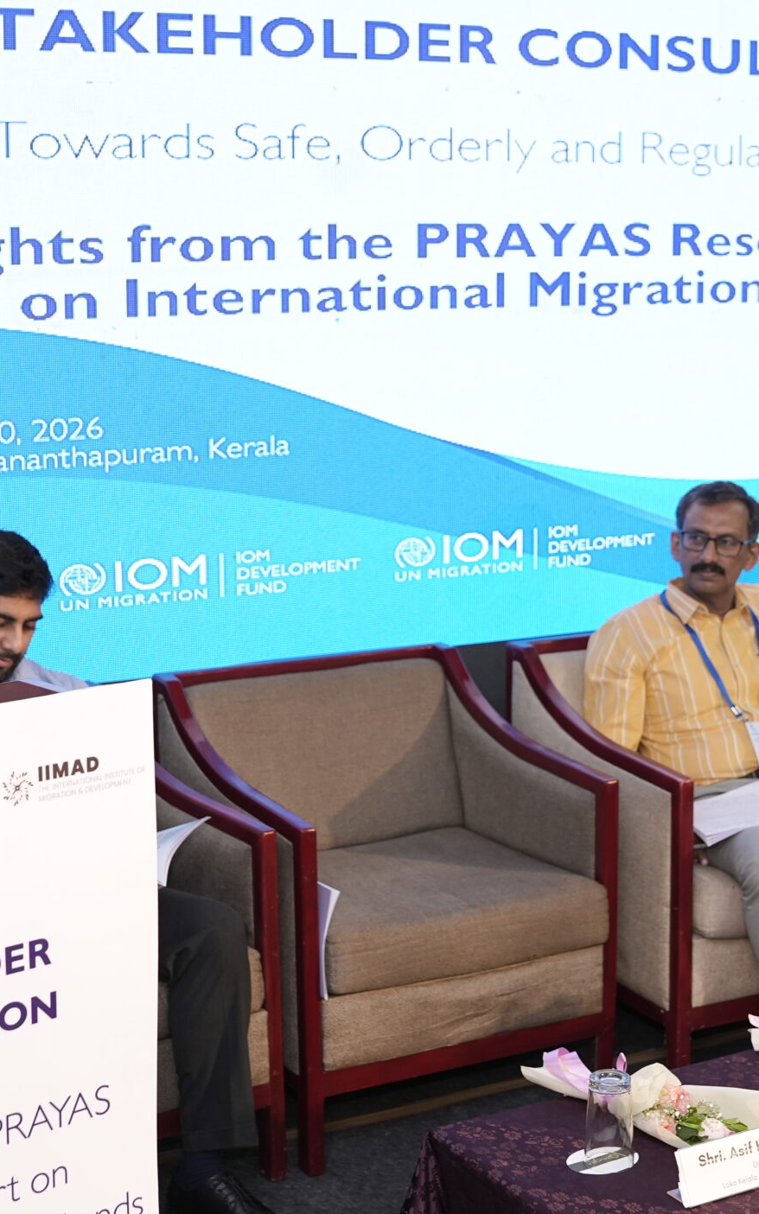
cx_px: 426
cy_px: 544
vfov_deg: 31.5
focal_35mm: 65
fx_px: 2151
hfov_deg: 20.0
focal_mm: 35
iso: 1000
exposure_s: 1/160
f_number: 3.5
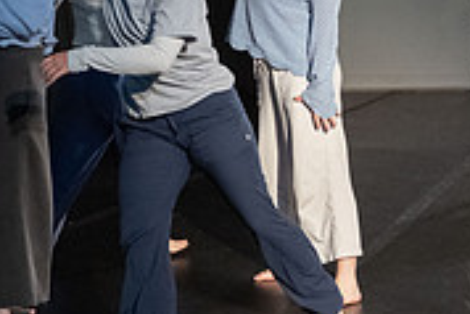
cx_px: 256
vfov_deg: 15.0
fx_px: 1189
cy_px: 62
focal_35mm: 91
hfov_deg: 22.4
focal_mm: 28
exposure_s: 1/400
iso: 6400
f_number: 4
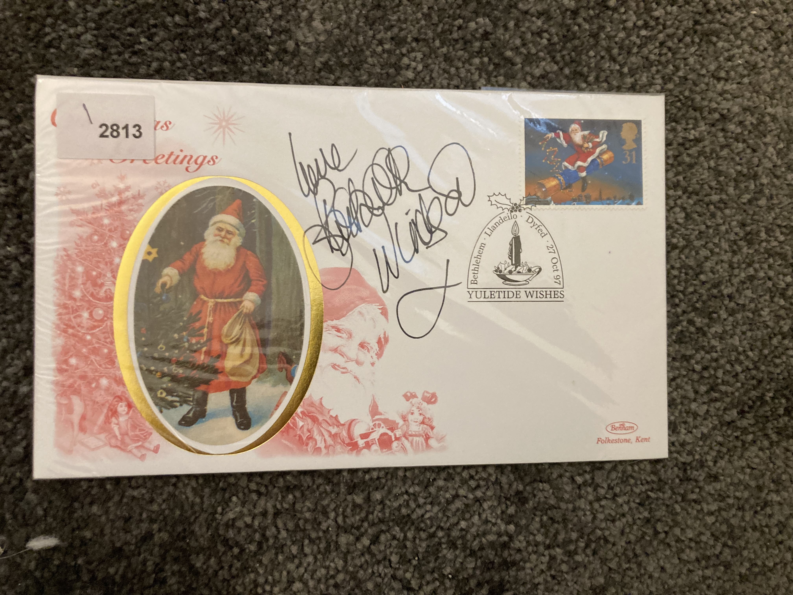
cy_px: 298
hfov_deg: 63.4
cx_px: 396
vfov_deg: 49.7
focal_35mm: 28
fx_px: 641
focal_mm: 3.99
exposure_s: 1/60
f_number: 1.8
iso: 320
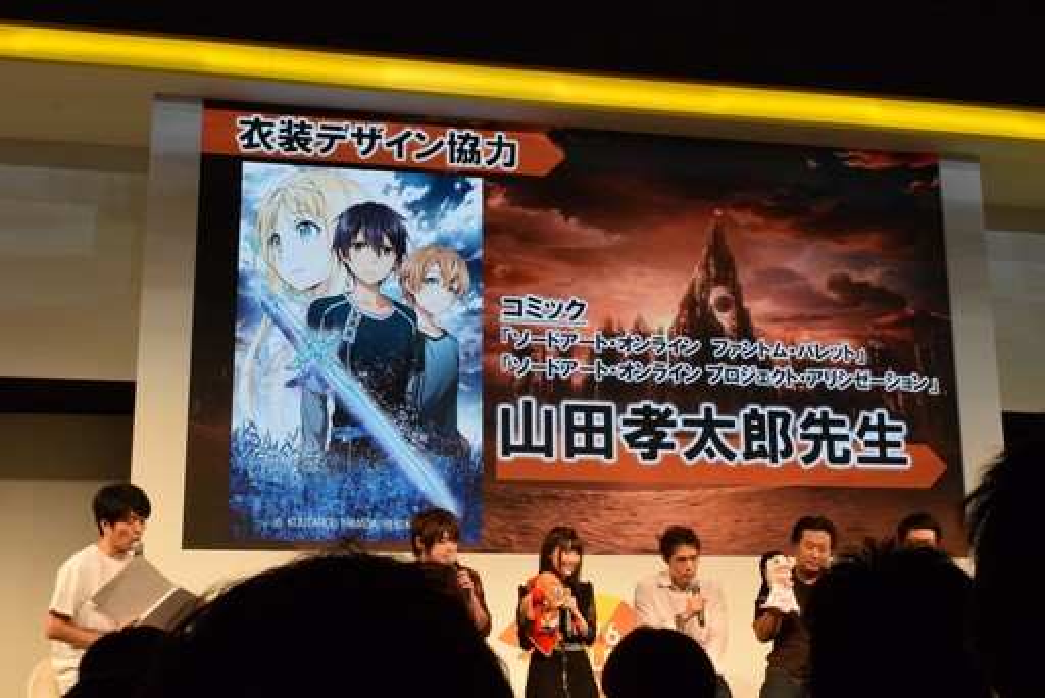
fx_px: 1481
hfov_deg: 38.9
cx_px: 522
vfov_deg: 26.5
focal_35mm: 51
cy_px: 349
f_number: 22
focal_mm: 34
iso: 3200
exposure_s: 1/100
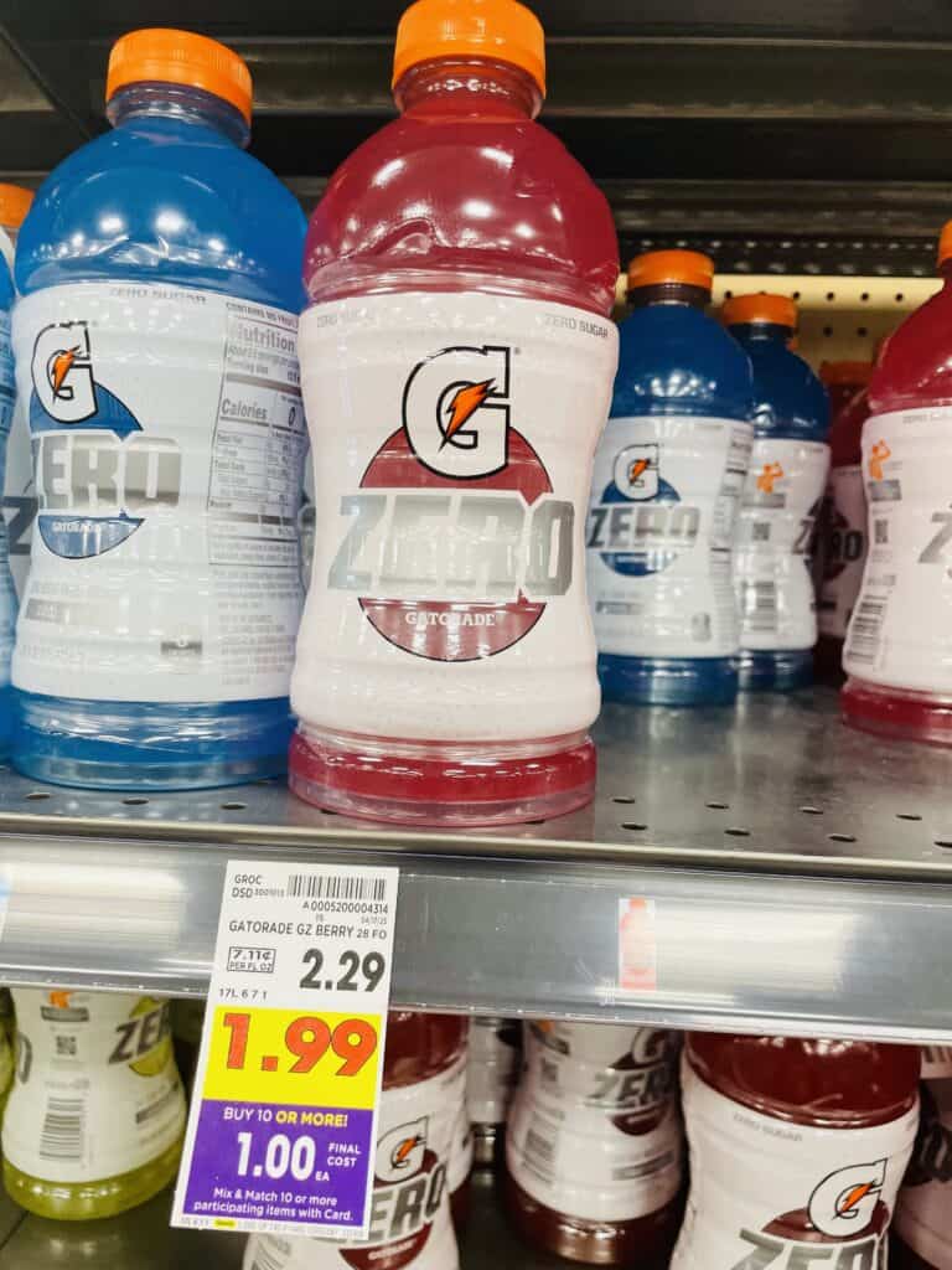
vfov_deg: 67.3
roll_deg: -1.6
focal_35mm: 26
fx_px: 953
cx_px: 476
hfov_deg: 53.1
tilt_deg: -6.2
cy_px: 635
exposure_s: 1/120
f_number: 1.6
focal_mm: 4.2
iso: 125
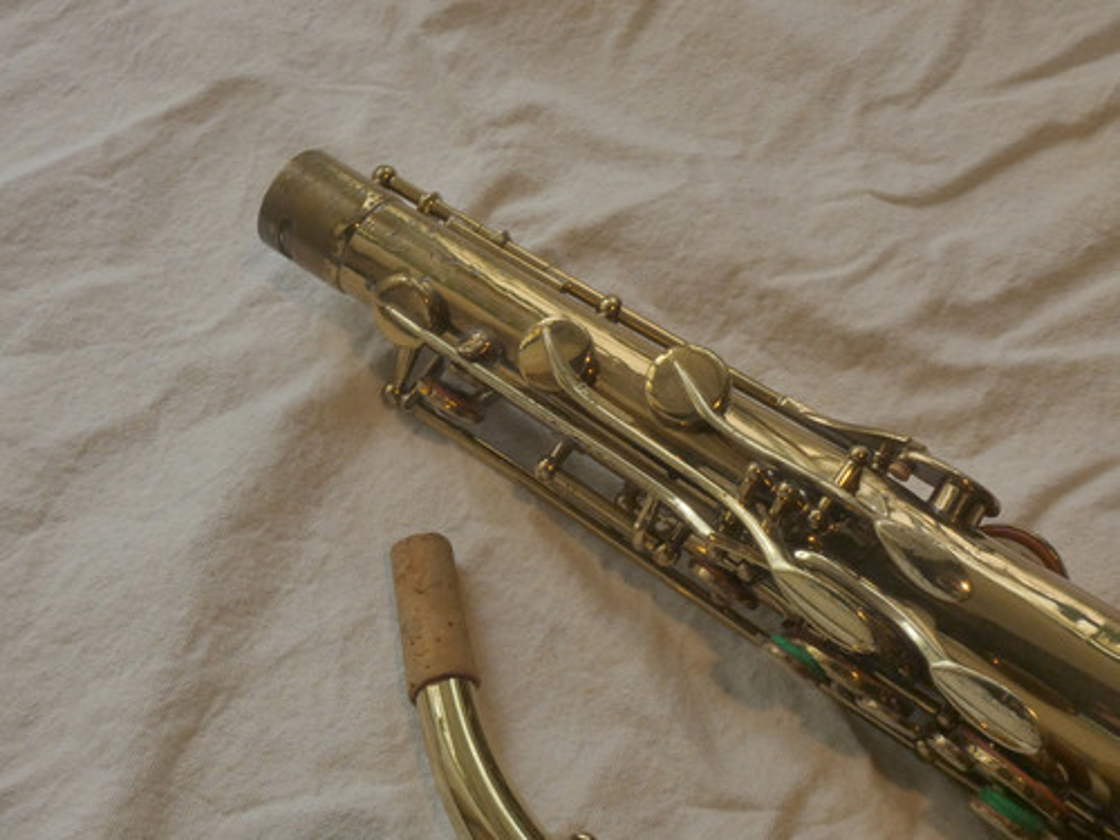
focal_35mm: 61
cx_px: 560
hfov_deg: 31.7
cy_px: 420
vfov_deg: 24.0
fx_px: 1974
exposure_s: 1/40
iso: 200
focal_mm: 10.8
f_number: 8
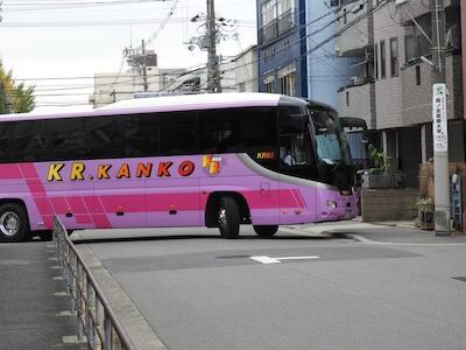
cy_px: 175
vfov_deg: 15.6
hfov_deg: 20.7
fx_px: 1279
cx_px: 233
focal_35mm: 95
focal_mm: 17
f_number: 4.8
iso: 100
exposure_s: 1/125
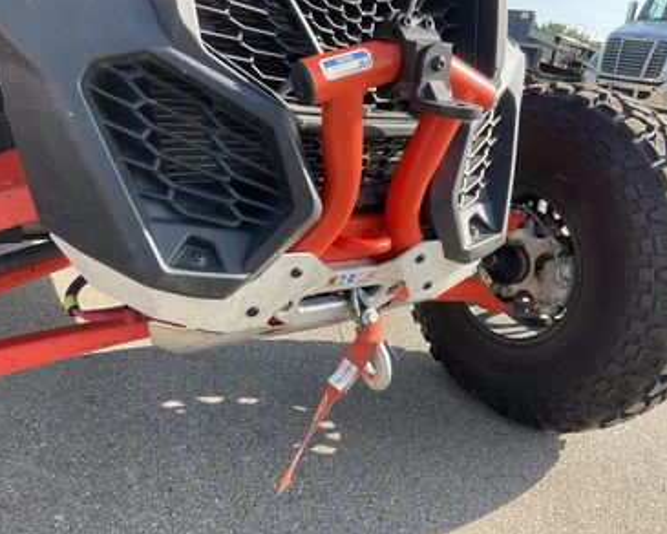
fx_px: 612
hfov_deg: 57.2
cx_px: 347
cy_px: 269
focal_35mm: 31
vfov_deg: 47.1
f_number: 1.8
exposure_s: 1/375
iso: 25
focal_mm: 3
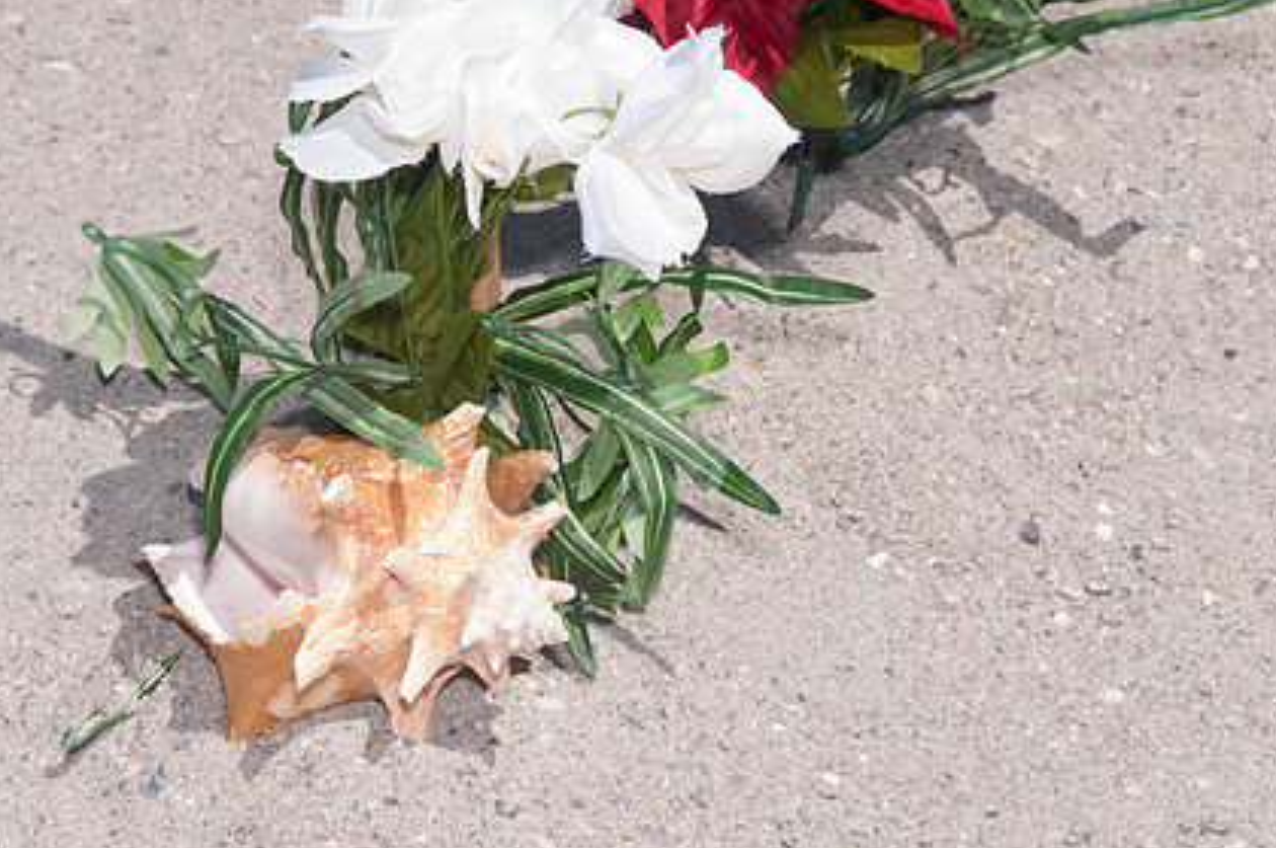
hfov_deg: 12.1
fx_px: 6018
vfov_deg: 8.1
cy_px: 315
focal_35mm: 170
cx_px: 428
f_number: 11
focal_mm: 82
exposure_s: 1/250
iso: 100
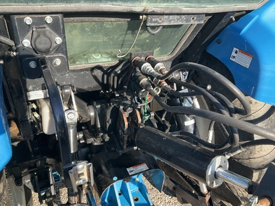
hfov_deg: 61.7
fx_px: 230
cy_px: 103
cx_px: 138
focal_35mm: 29
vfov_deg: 48.2
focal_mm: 3
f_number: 1.8
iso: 20
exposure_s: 1/232
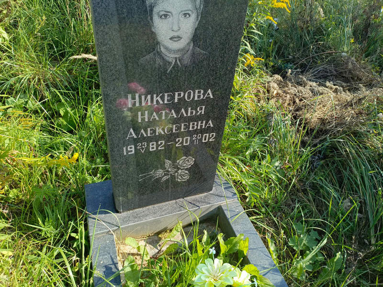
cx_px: 192
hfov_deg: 69.4
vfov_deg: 54.9
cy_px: 144
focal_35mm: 25
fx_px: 277
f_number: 1.69
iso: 112
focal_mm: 4.76
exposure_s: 1/422
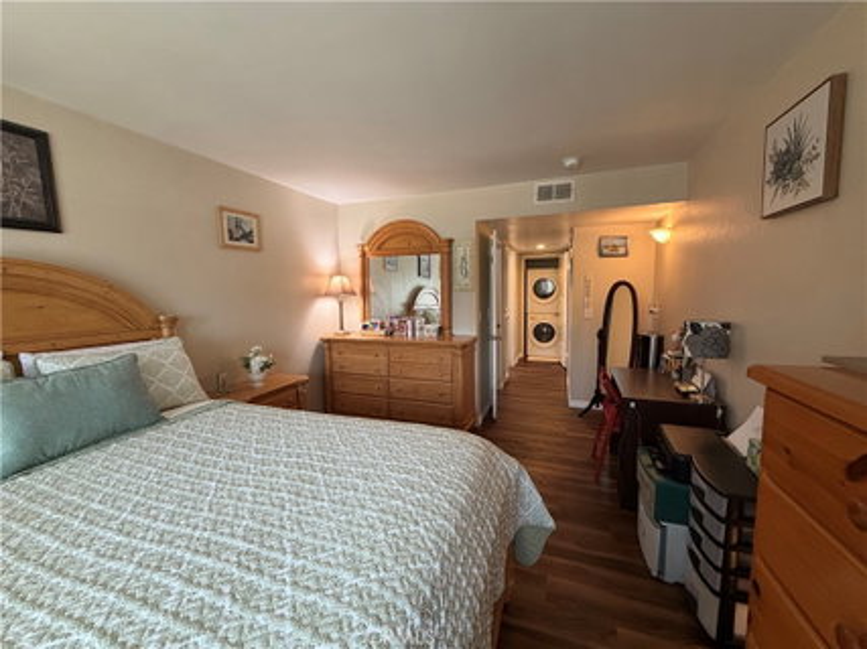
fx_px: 351
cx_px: 434
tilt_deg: -6.8
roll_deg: +1.8
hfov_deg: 102.1
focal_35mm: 14
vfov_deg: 85.6
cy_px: 324
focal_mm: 2.22
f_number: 2.2
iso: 320
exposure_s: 1/60
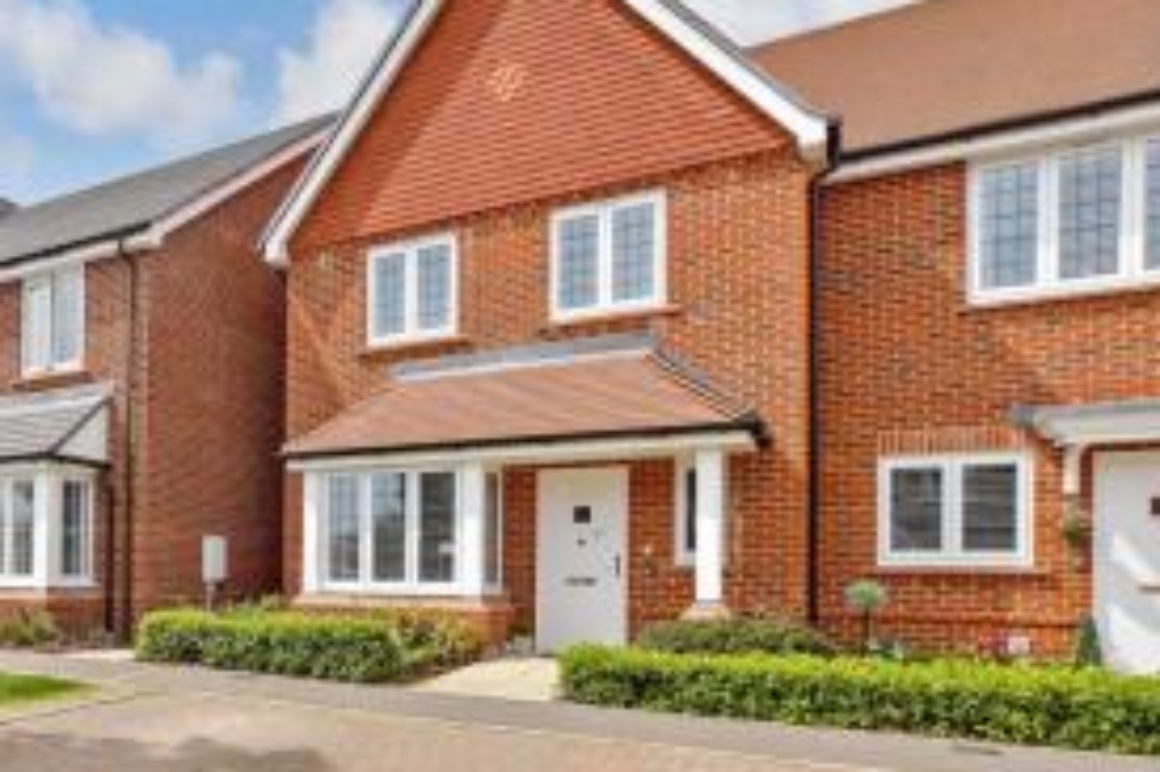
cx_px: 228
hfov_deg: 63.3
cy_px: 601
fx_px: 837
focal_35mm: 26
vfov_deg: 47.2
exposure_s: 1/640
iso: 200
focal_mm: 10
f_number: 8
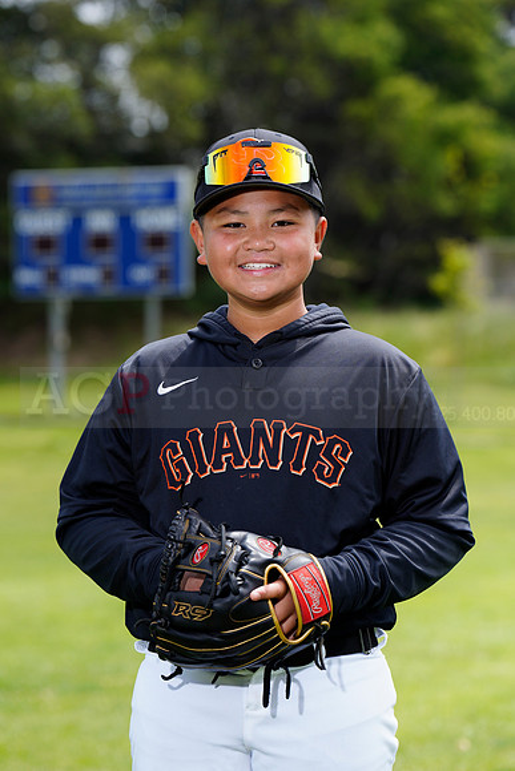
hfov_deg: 8.2
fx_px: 3581
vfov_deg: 12.3
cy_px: 386
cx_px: 258
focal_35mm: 167
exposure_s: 1/250
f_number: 6.3
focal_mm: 167
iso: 100
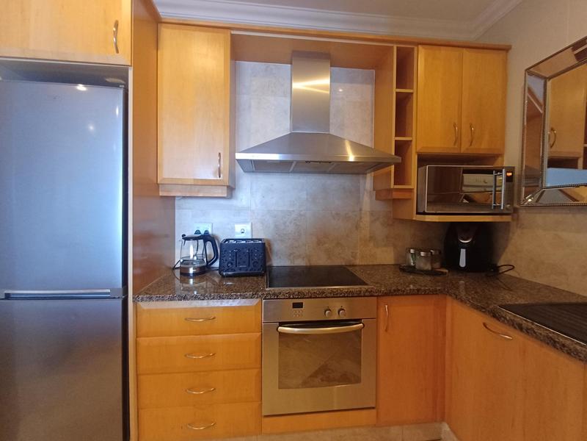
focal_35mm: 16
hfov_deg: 94.5
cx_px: 294
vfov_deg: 78.1
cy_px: 220
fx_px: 271
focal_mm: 1.64
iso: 250
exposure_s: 1/25
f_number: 2.2
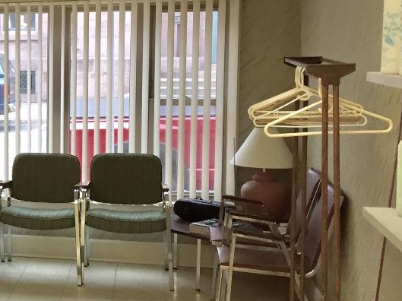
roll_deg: +1.3
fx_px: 917
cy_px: 131
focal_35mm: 79
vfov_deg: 18.6
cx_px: -141
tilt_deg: -5.6
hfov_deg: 21.9
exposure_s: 1/30
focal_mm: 4.15
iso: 32
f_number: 2.2
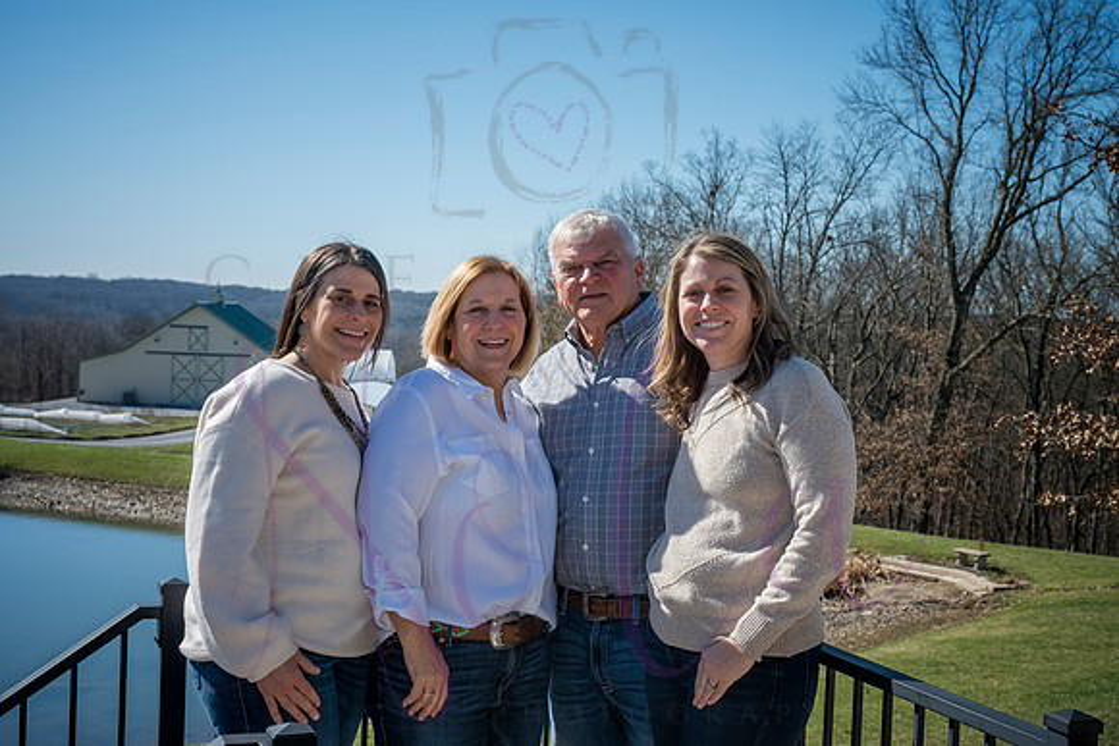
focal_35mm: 51
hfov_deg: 38.9
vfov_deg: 26.5
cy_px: 373
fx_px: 1586
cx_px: 560
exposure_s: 1/640
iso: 400
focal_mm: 51
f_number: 11
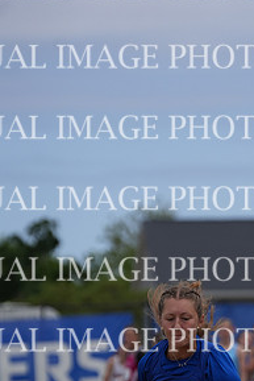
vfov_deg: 5.6
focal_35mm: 369
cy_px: 305
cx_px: 160
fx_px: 3900
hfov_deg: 3.7
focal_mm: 184
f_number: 4.5
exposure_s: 1/4000
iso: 320
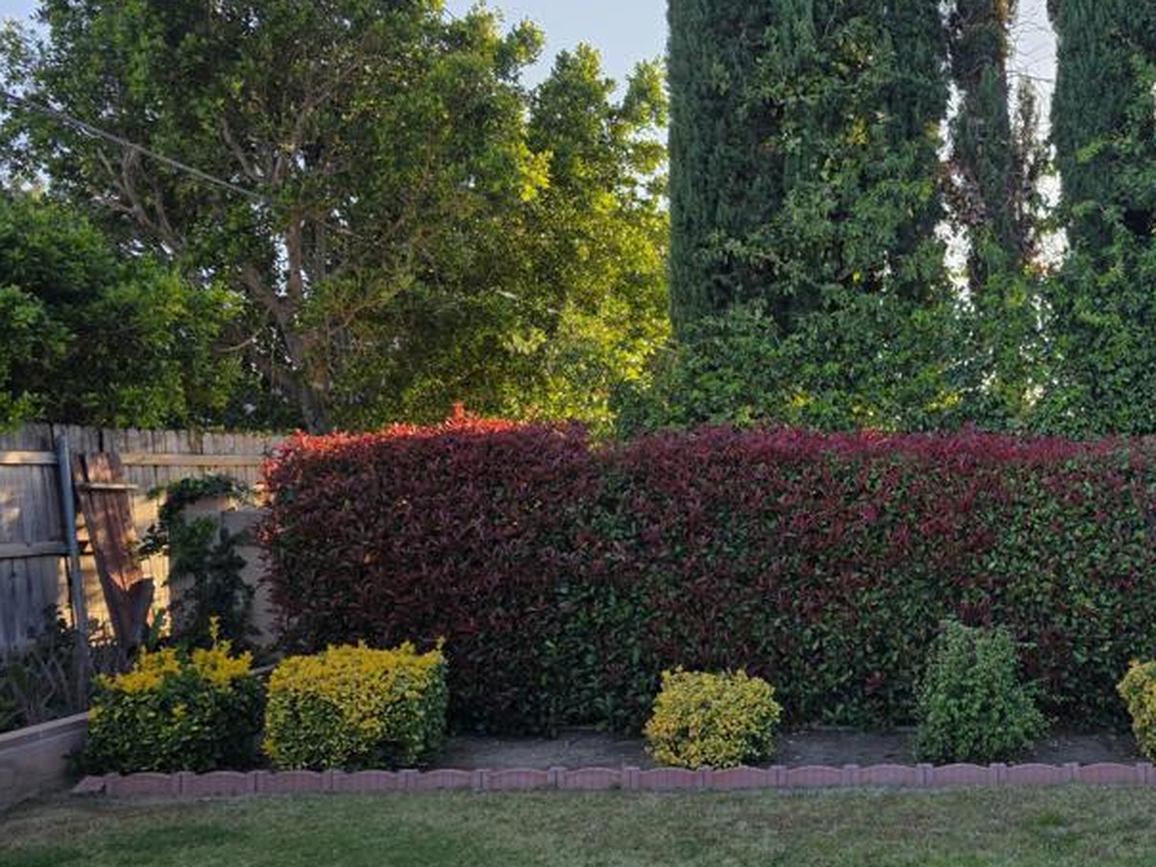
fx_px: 1302
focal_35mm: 39
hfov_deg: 44.7
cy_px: 450
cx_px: 976
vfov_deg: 36.8
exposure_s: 1/2016
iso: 80
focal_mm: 6.3
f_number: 1.7
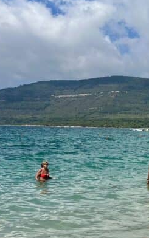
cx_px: 244
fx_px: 468
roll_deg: -1.8
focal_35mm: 72
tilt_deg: +4.3
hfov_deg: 16.1
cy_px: 91
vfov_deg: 28.5
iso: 50
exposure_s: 1/9434
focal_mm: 5.7
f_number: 1.5
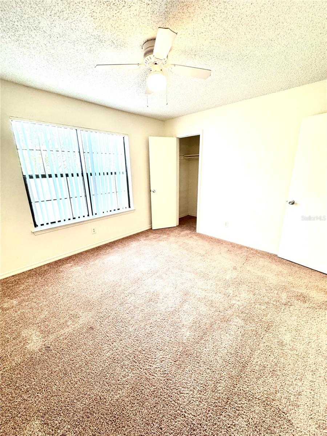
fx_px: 176
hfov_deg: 85.7
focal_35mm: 14
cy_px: 218
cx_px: 164
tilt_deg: -16.3
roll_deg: +2.3
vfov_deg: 102.1
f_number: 2.2
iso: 250
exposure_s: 1/120
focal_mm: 2.22
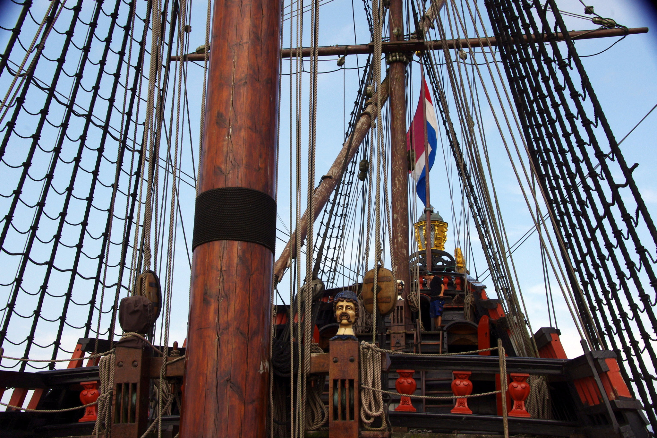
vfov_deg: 26.0
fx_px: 949
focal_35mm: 52
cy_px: 219
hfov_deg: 38.2
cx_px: 328
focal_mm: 35
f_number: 14
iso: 400
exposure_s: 1/250
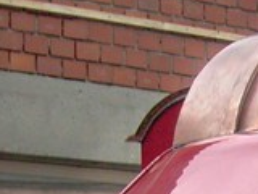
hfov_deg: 8.9
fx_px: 1602
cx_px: 435
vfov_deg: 6.7
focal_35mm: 215
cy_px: 361
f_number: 7.7
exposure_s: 1/90
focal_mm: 7.2
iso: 80
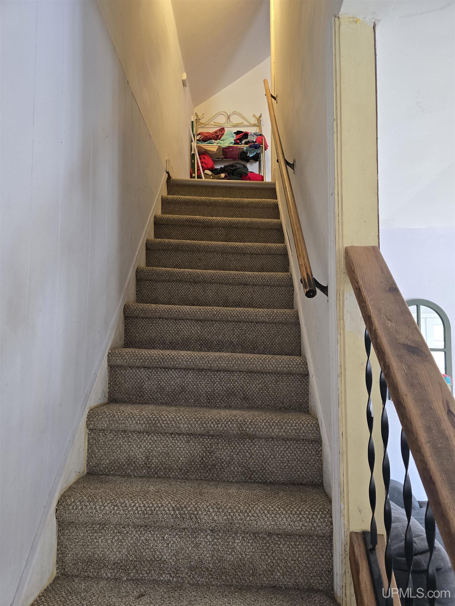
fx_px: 403
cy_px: 303
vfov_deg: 73.9
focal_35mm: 23
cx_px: 228
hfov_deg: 58.9
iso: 320
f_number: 1.7
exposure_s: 1/120
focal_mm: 6.3
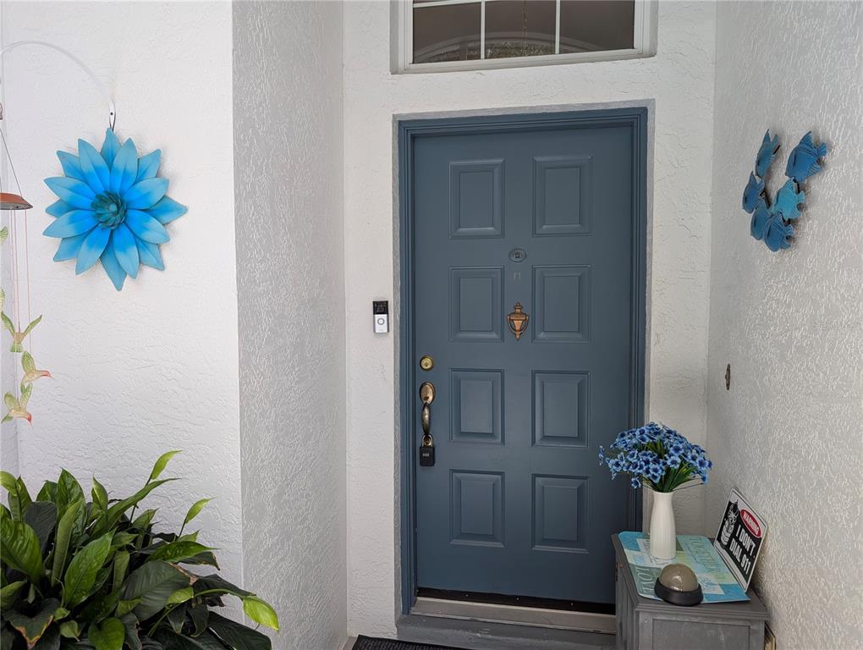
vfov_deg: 56.9
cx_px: 432
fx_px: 599
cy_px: 325
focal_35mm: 24
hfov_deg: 71.5
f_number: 1.68
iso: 21
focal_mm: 6.9
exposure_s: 1/143
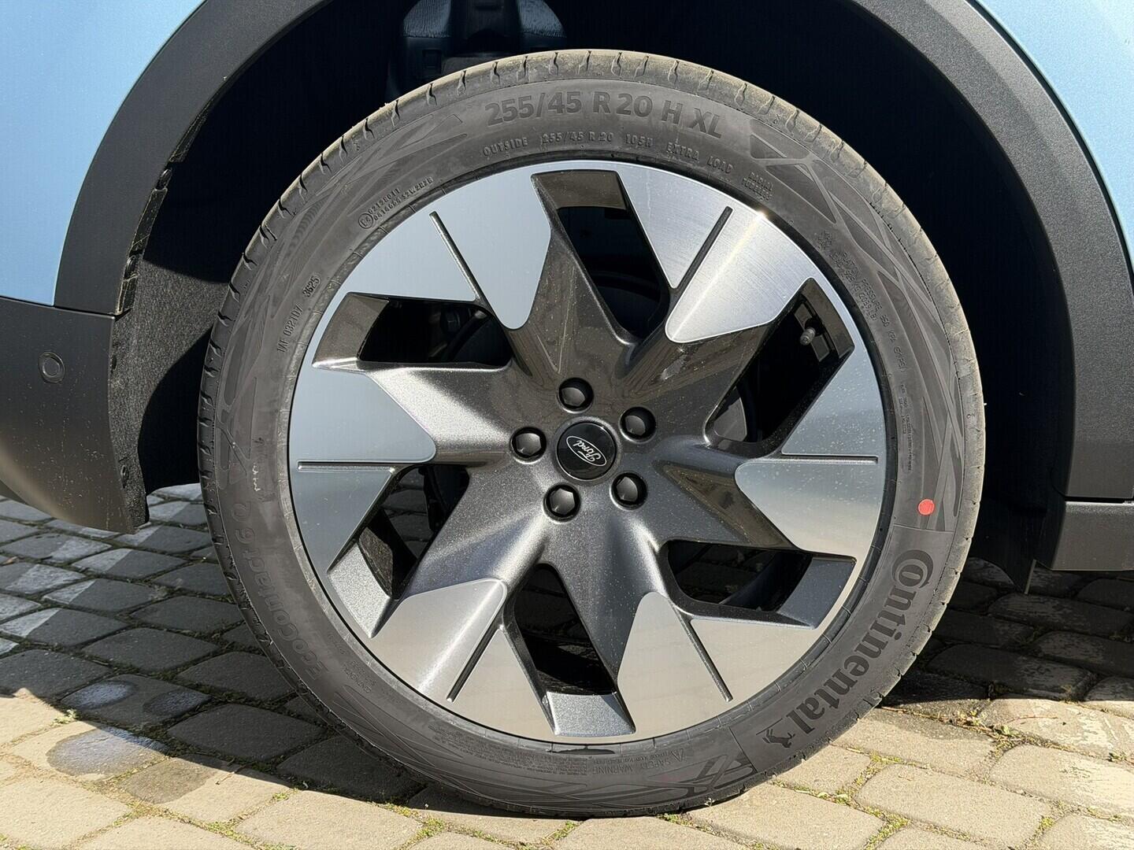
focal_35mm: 48
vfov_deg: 30.3
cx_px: 567
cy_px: 425
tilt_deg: -13.4
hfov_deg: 39.7
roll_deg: +1.7
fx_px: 1572
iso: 64
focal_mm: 6.76
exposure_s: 1/1715
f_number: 1.78
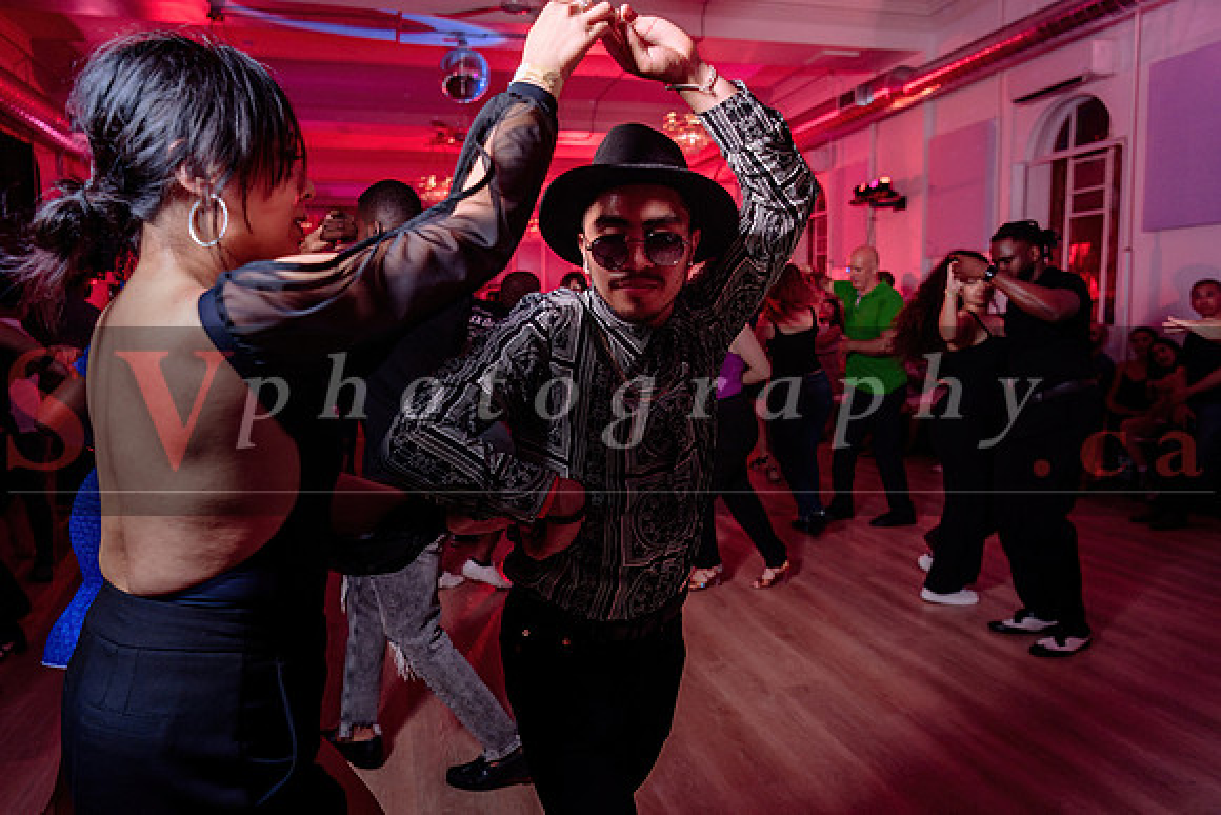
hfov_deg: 70.4
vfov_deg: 50.4
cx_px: 610
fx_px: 865
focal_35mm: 26
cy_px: 408
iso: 800
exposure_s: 1/50
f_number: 3.2
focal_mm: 24
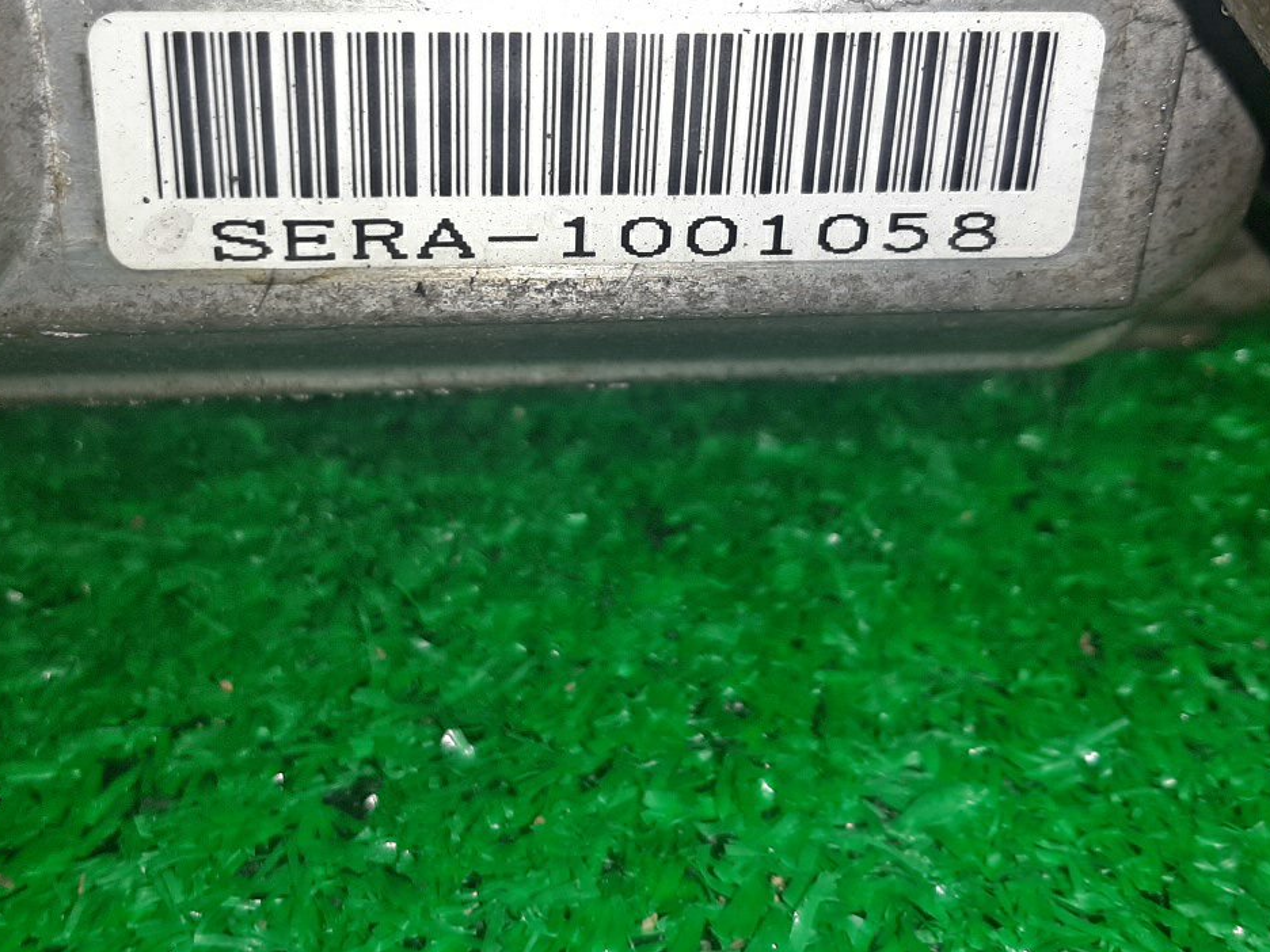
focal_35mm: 40
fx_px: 1468
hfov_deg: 46.6
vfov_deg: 35.7
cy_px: 340
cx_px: 526
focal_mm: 3.93
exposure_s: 1/50
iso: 42
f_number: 1.7
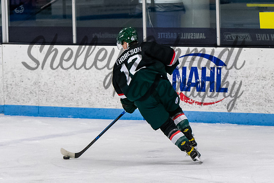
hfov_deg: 6.5
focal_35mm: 316
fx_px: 2408
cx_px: 148
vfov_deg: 4.3
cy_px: 70
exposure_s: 1/800
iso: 2500
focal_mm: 110
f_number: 3.5
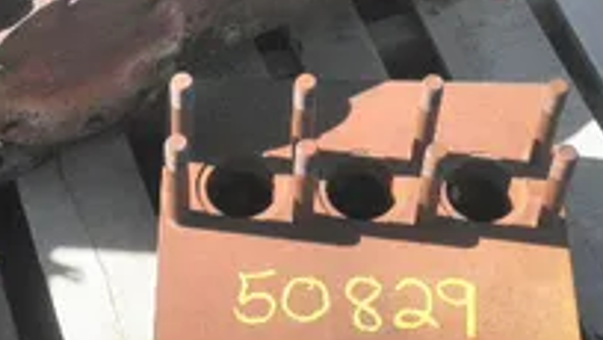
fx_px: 1504
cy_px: 21
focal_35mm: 94
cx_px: 266
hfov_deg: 22.7
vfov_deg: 12.8
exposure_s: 1/60
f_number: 9.6
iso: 80
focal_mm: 7.9
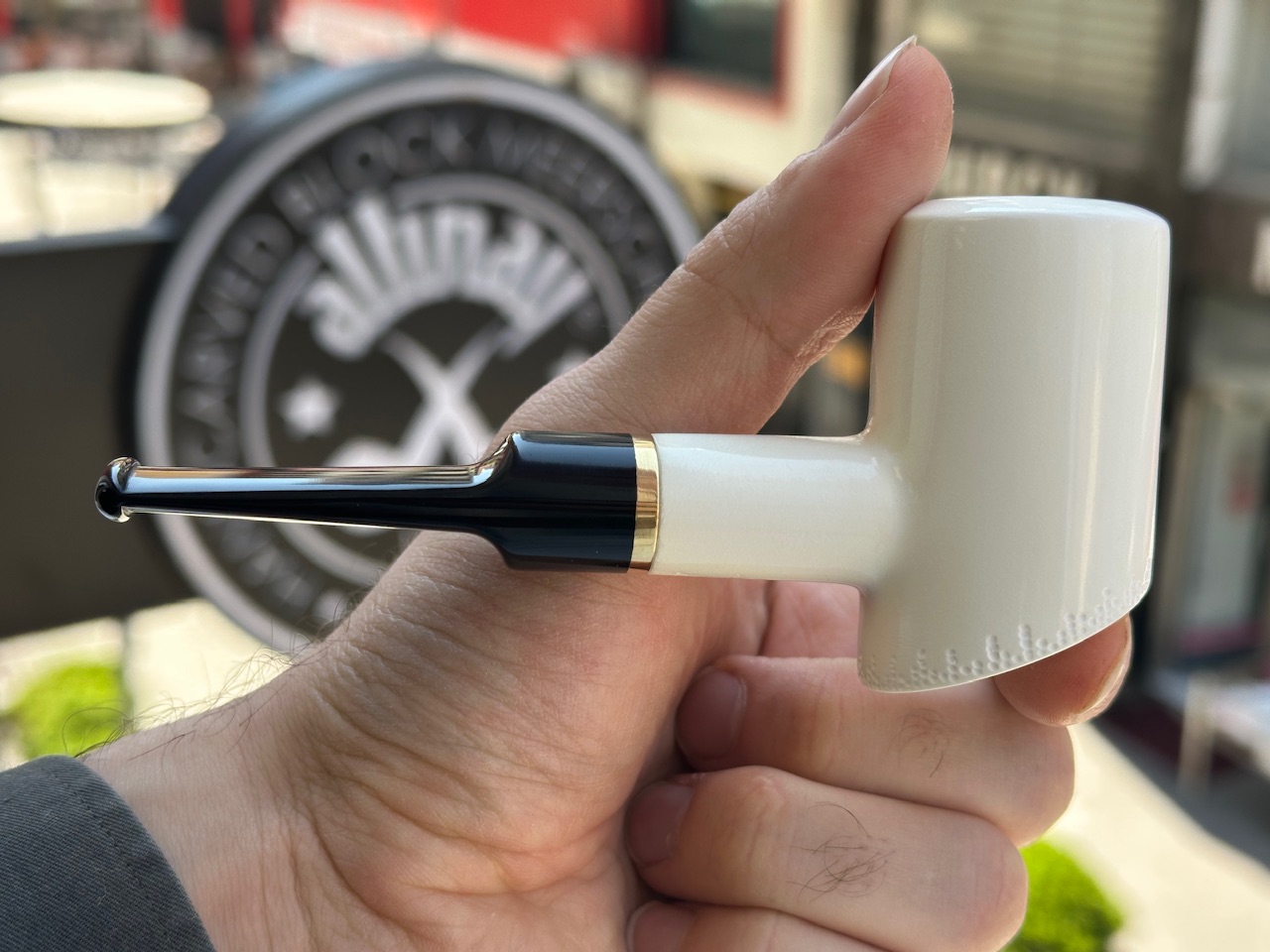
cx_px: 635
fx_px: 1761
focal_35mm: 48
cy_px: 476
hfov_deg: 39.7
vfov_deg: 30.3
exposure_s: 1/651
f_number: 1.78
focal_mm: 6.86
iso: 64
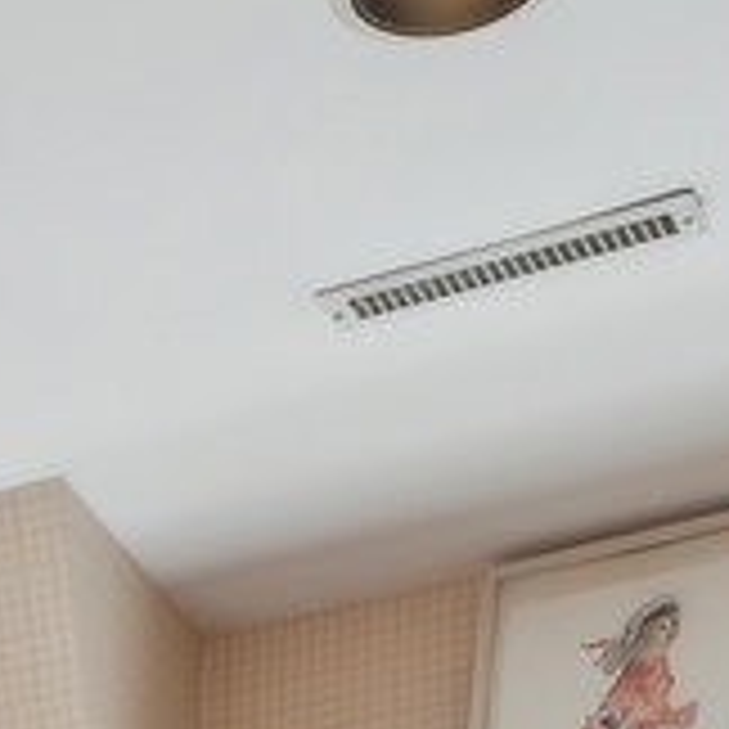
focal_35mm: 144
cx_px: -608
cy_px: 2056
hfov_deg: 11.2
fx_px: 3431
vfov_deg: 9.8
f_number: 8
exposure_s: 1/250
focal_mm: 17
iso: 500
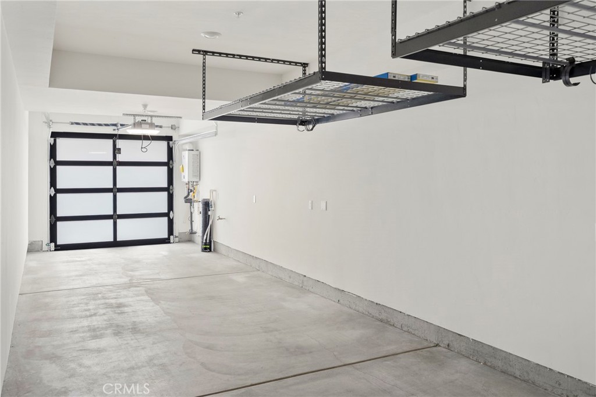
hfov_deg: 63.7
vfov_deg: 45.0
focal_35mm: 29
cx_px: 298
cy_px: 198
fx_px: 480
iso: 500
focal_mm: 29
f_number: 8
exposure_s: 1/8
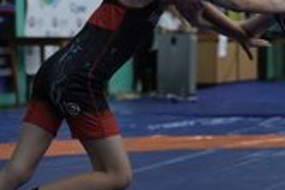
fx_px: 1339
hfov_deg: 12.0
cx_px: 275
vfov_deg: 8.1
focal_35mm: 169
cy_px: 69
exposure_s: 1/200
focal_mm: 70
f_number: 3.5
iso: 1000
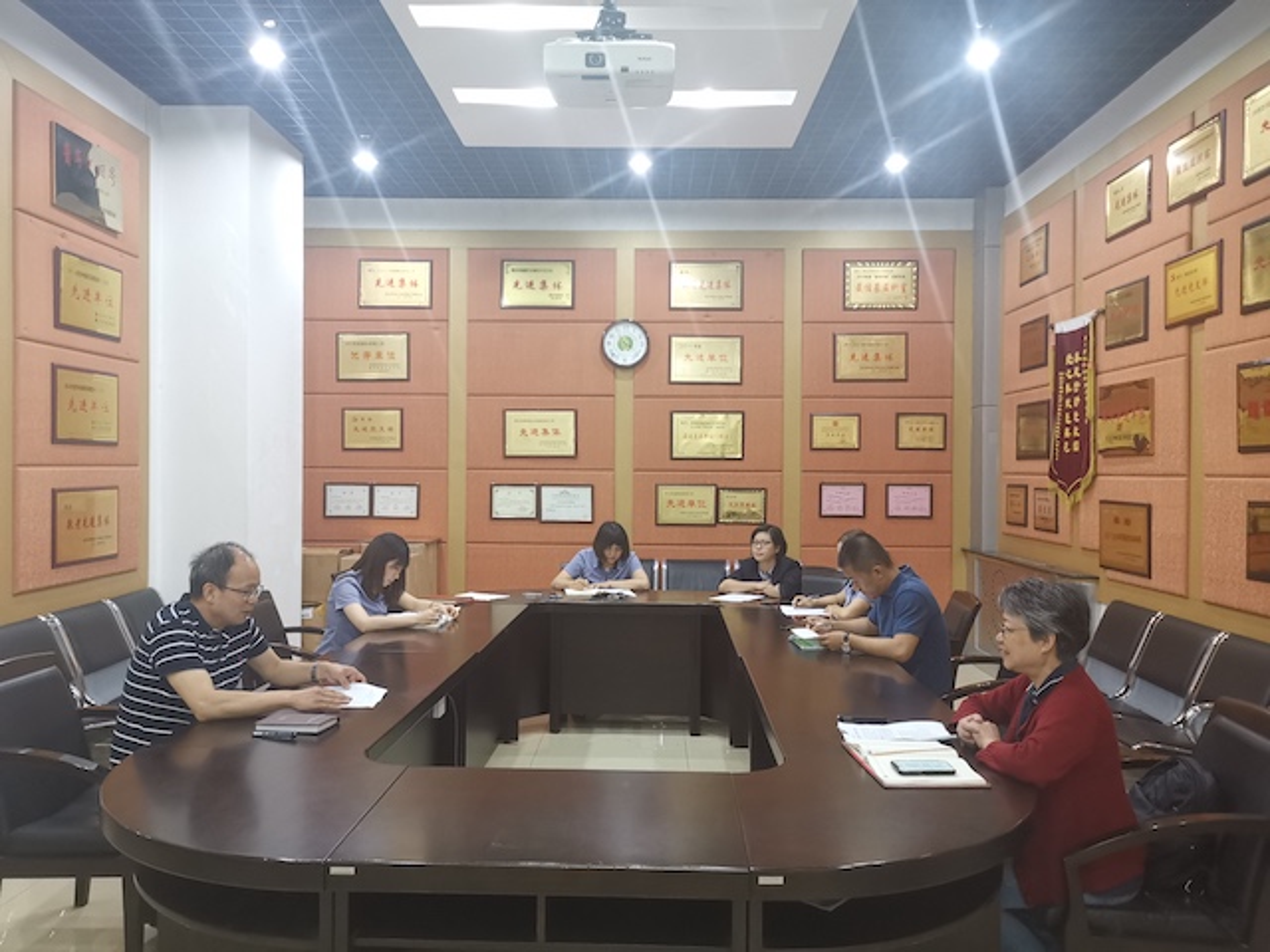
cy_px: 476
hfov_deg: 65.3
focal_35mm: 27
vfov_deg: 51.4
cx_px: 635
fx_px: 991
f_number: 1.8
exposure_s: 1/33.3
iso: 500
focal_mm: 4.75
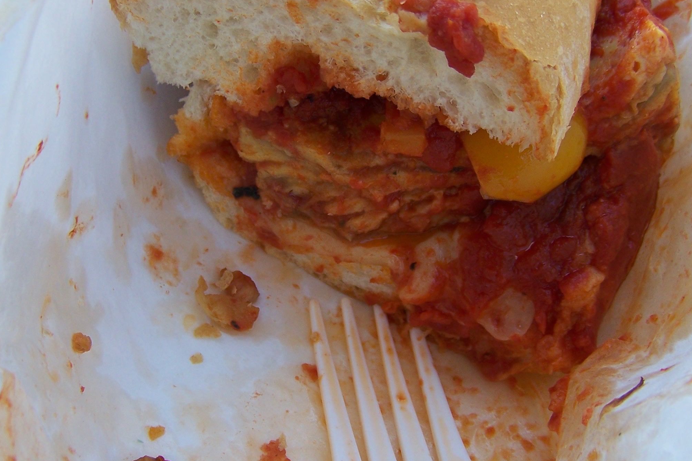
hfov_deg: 35.6
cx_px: 334
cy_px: 221
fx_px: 1076
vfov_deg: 24.2
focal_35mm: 56
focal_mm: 6.3
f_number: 2.8
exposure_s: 1/160
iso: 80
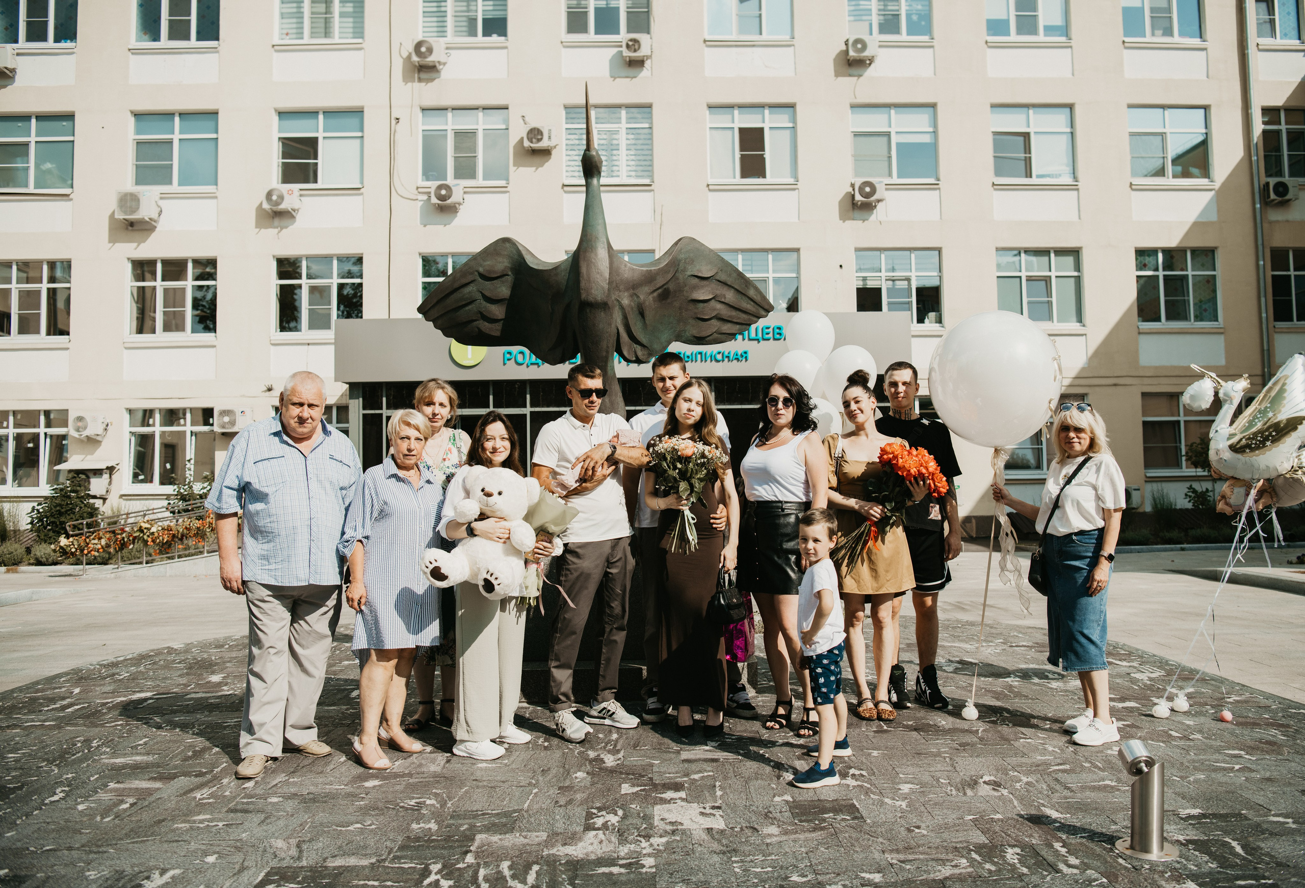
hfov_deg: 63.7
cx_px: 675
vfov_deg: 45.9
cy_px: 450
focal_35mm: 29
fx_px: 1050
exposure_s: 1/2000
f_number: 4
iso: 160
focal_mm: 28
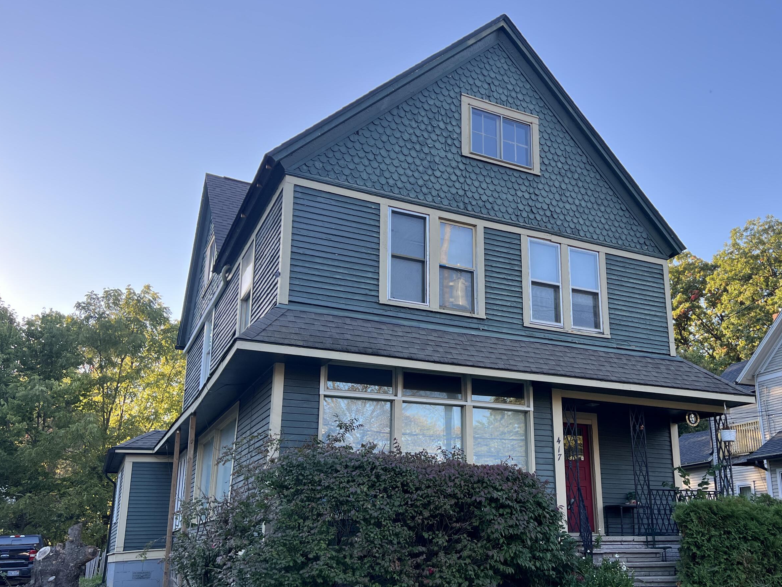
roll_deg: +1.9
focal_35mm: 33
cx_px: 489
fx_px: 745
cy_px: 350
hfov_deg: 54.7
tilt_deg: +14.1
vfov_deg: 42.8
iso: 50
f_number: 1.5
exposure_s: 1/614
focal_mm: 5.7
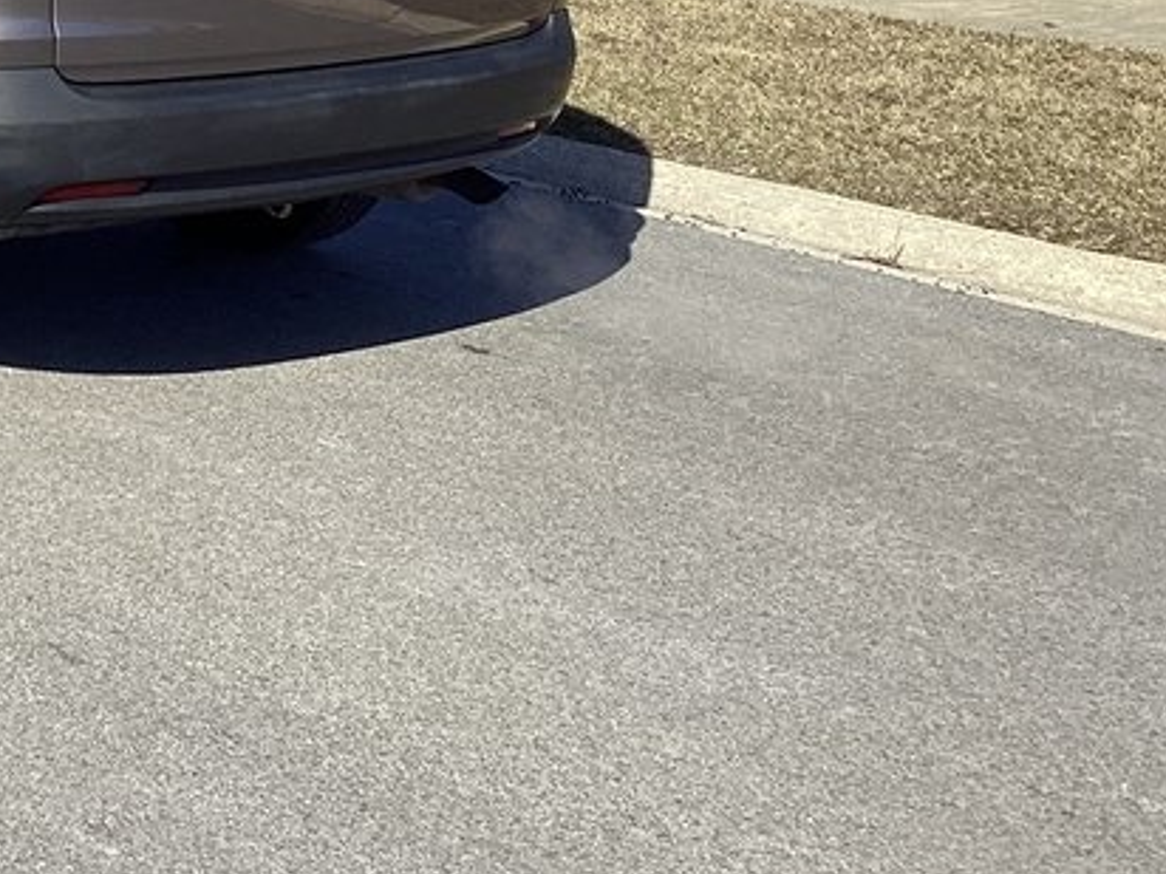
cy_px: -113
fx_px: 2594
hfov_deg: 23.5
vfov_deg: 18.3
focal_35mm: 77
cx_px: -181
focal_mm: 3.3
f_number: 2.4
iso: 25
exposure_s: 1/1045
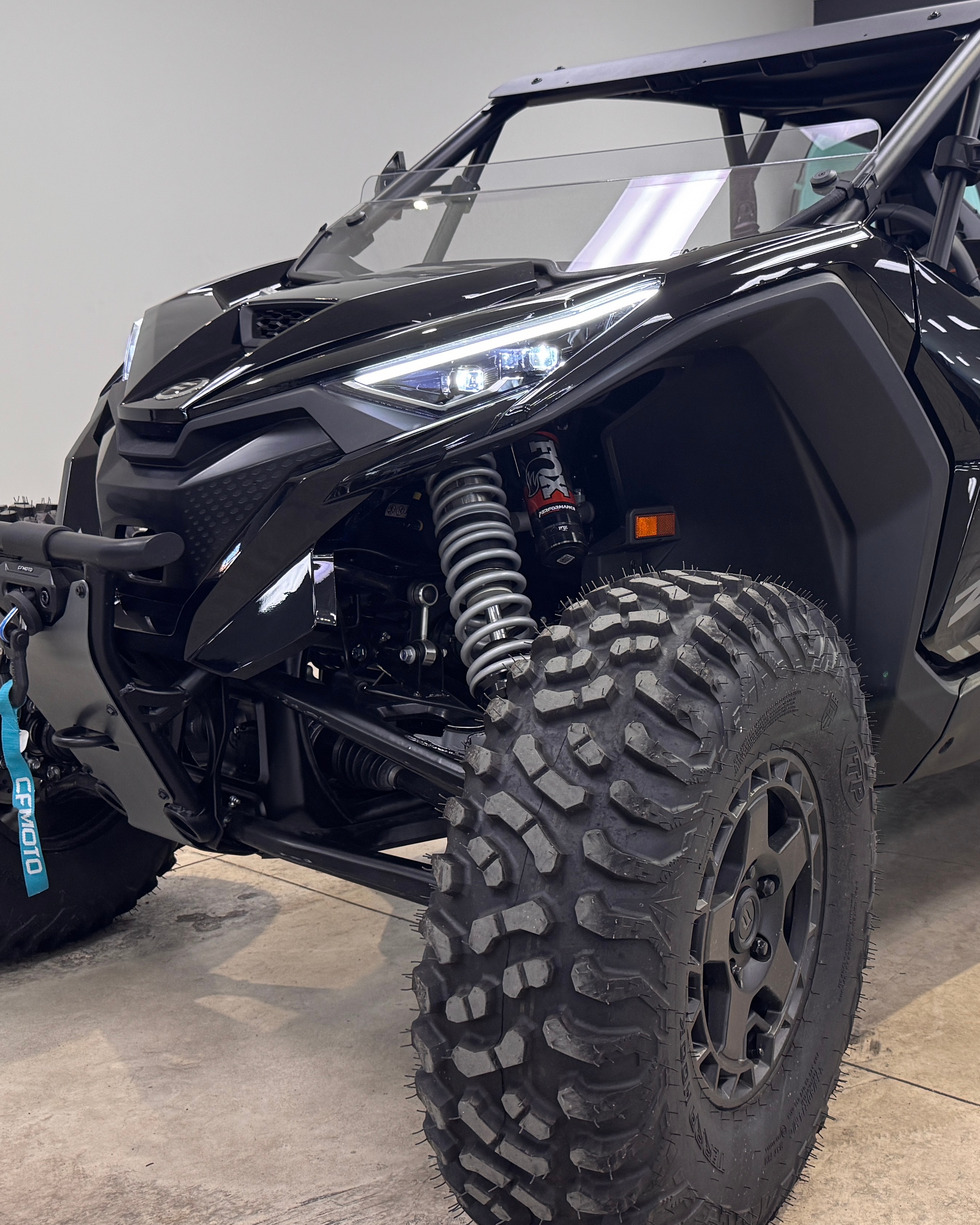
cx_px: 710
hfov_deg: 36.6
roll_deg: -0.8
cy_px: 519
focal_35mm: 40
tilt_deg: -4.3
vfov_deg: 45.7
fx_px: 1450
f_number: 1.78
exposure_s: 1/60
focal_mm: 6.76
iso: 160
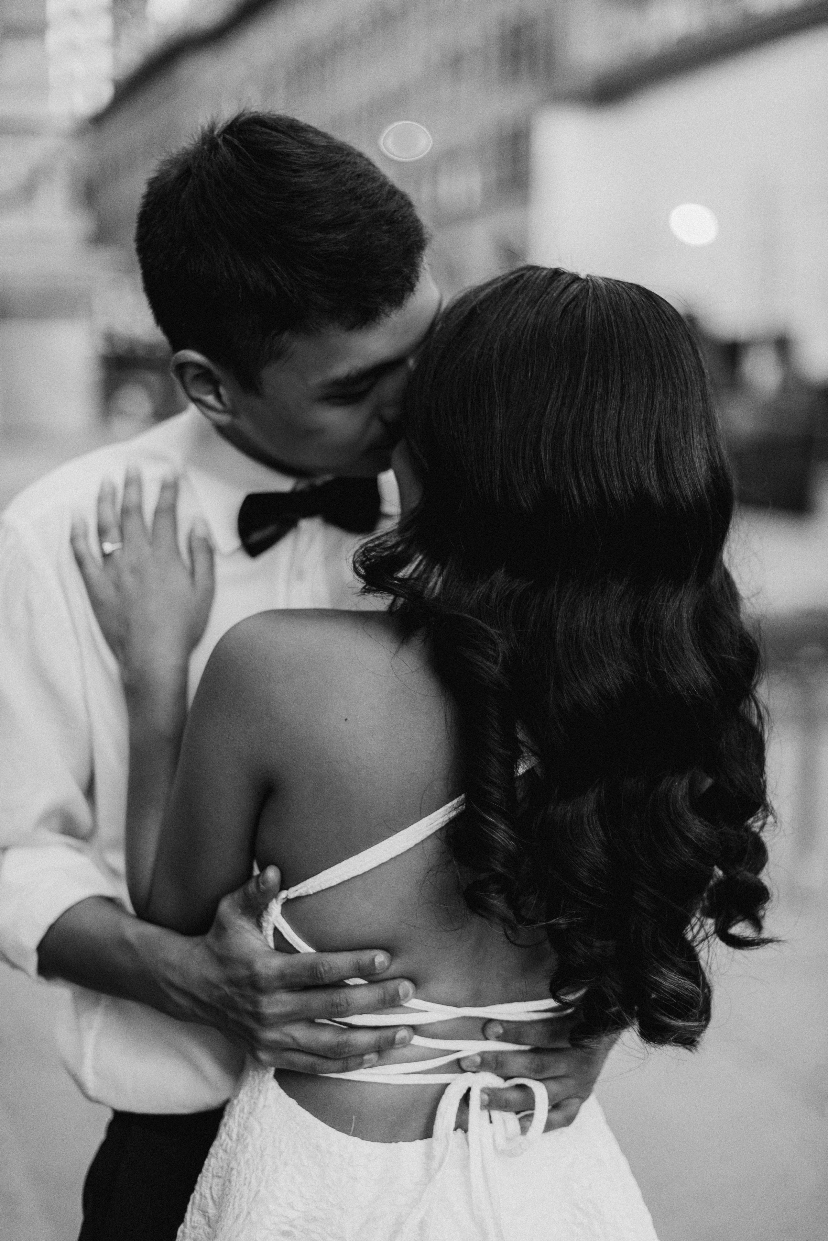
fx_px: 1723
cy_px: 620
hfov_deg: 27.0
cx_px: 414
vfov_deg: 39.6
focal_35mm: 50
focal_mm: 50
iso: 640
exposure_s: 1/250
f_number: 1.4
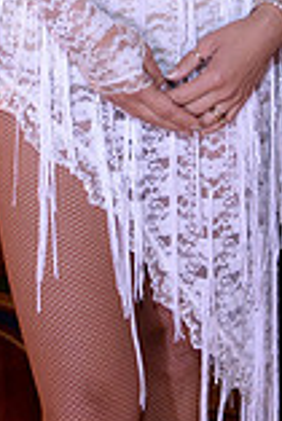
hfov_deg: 9.7
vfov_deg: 13.6
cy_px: -247
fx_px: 1641
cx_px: 329
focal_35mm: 140
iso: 1250
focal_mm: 38
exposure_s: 1/250
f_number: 4.5
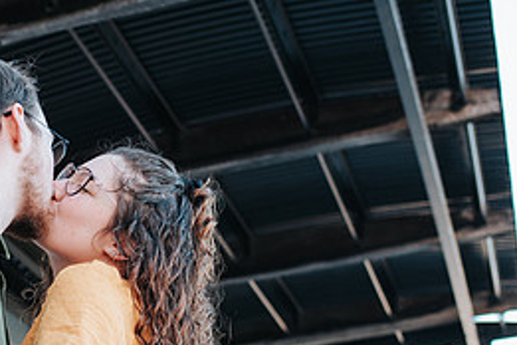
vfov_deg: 15.7
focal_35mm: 87
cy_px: 227
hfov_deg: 22.9
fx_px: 1249
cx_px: 73
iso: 800
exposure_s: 1/500
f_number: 3.2
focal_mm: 35
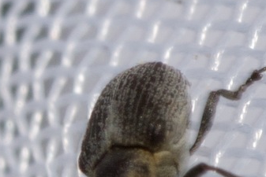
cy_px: 178
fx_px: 2210
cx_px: 159
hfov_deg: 6.9
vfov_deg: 4.6
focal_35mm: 299
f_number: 29
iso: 250
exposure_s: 1/100
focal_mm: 105
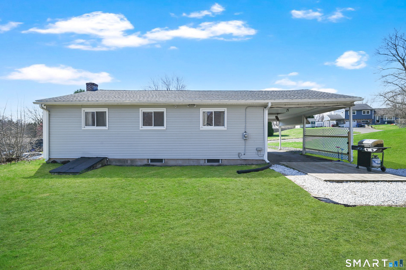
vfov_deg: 73.7
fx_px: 180
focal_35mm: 16
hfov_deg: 96.8
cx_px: 203
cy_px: 135
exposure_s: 1/800
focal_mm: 16
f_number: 8
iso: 400
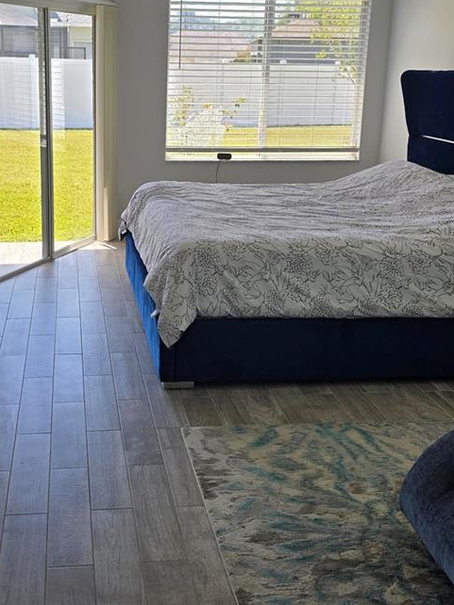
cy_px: 223
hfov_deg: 33.3
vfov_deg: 43.5
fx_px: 752
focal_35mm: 43
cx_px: 151
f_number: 1.7
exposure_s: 1/180
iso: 12
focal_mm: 6.3
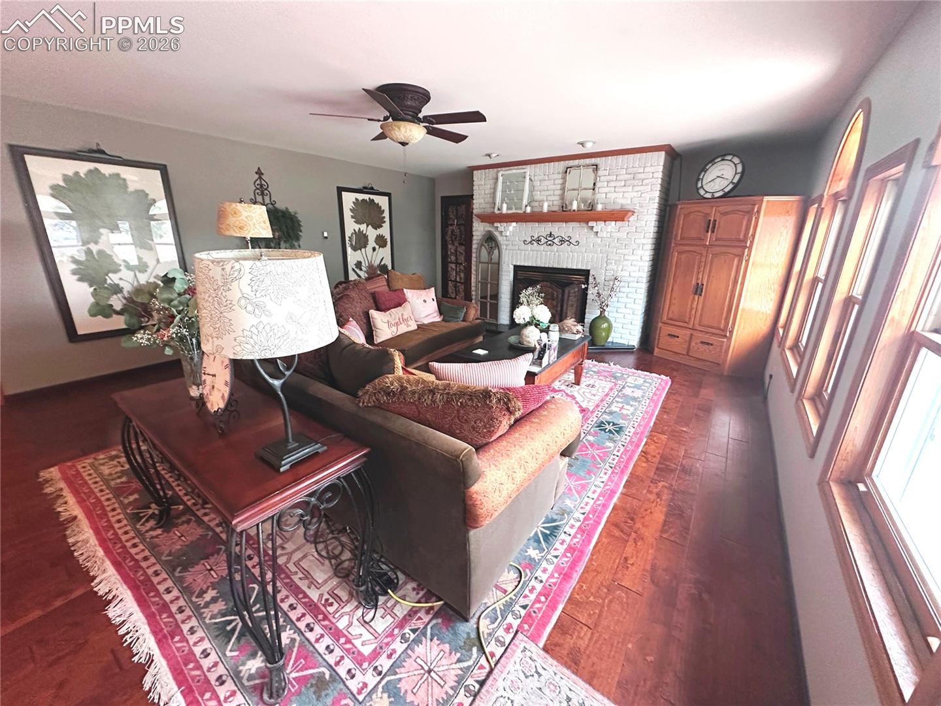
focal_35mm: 14
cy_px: 353
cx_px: 470
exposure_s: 1/60
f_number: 2.2
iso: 640
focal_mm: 2.22
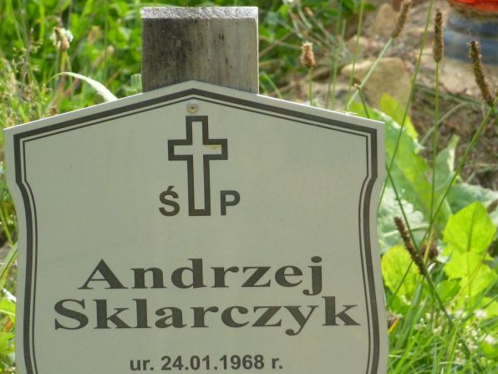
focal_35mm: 403
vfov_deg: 3.7
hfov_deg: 4.9
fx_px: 5798
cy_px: 240
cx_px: 219
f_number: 4.9
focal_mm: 49.2
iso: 250
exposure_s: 1/250
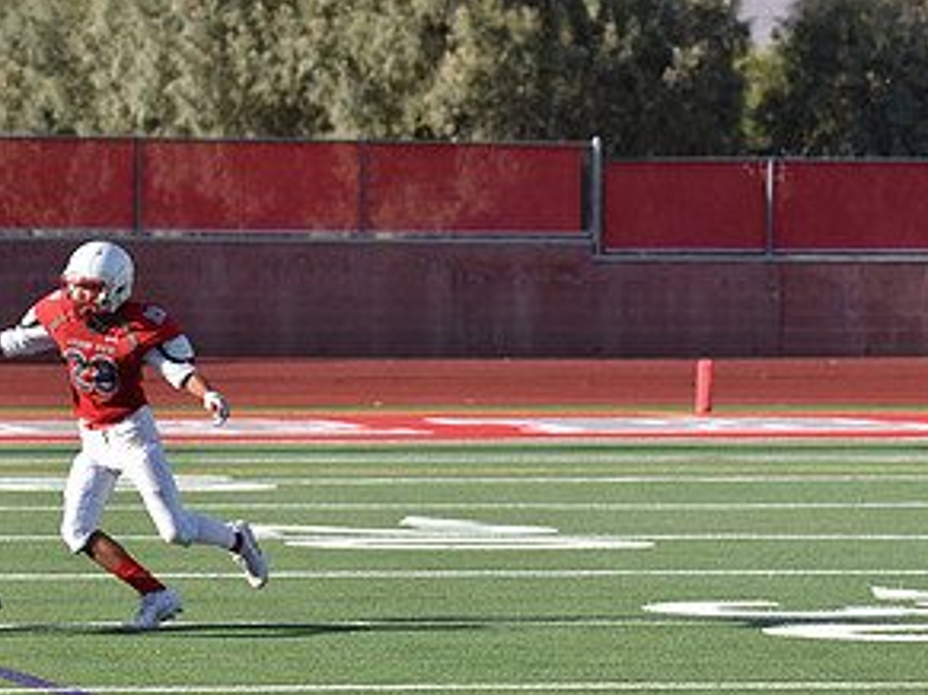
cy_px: 391
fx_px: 8227
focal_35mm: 307
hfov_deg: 6.4
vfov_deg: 4.8
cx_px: 108
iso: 1100
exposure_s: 1/3200
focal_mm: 160
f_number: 8
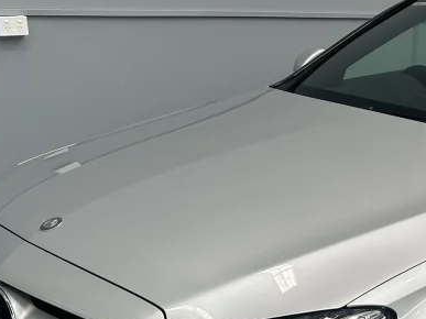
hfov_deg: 27.6
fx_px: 824
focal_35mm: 67
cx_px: 404
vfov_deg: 21.5
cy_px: 279
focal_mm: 6.86
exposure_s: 1/144
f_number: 1.78
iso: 64
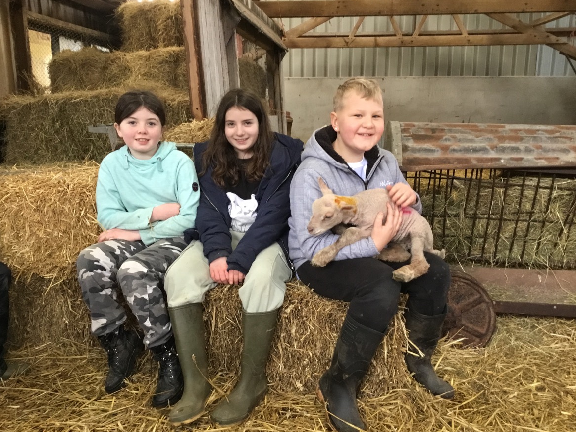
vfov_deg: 44.2
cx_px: 288
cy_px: 219
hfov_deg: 56.8
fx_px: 532
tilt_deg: -11.0
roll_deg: -0.1
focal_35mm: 32
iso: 200
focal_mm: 3.3
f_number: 2.4
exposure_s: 1/33
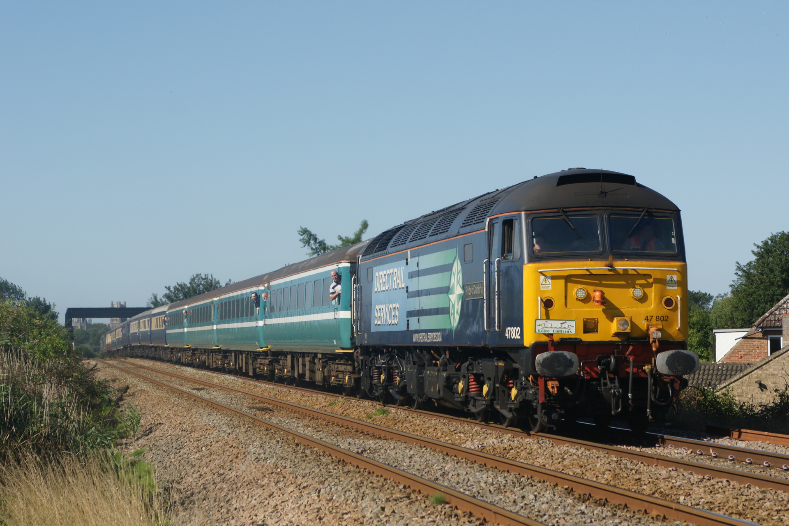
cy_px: 263
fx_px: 2301
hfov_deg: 19.5
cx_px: 394
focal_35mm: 105
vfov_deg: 13.0
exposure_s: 1/800
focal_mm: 70
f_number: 6.3
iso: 200
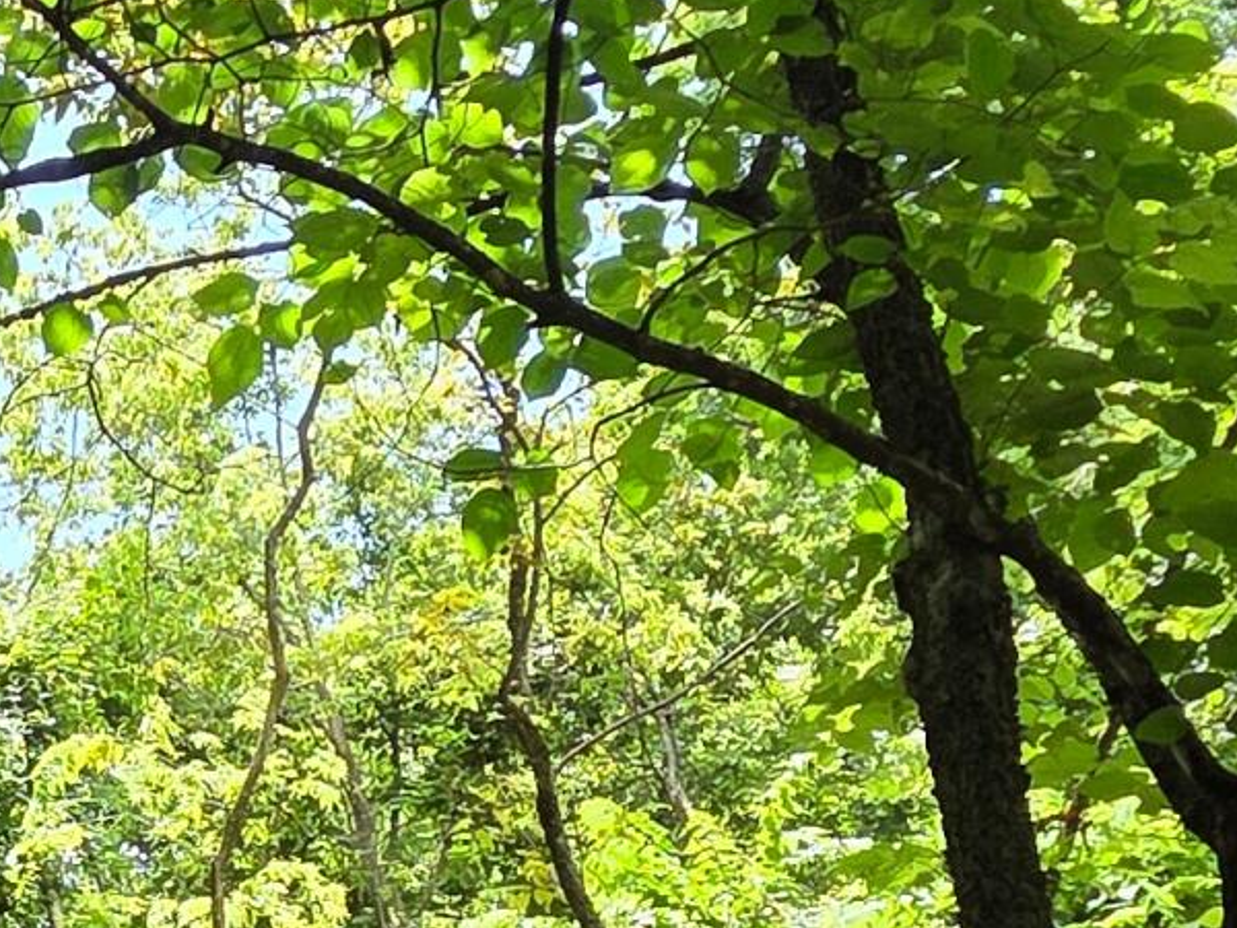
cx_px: -249
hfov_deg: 26.5
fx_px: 2323
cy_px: 907
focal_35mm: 65
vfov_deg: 21.8
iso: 50
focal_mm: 2.2
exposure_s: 1/398
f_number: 2.2
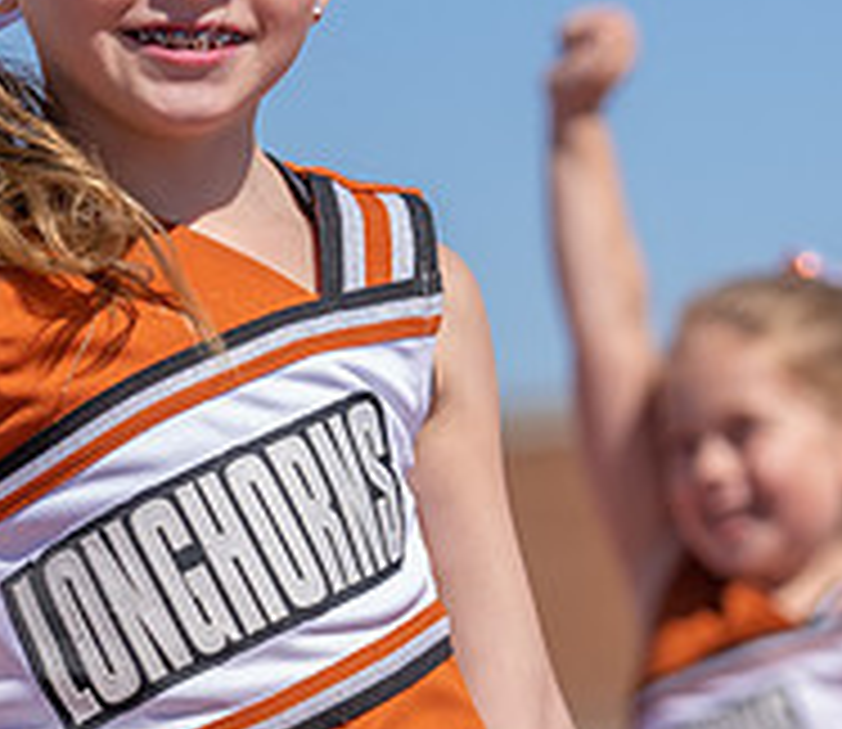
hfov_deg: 5.5
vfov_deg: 4.8
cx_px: 150
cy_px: 262
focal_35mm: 340
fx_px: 8754
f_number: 4
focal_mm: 101
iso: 100
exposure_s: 1/1000
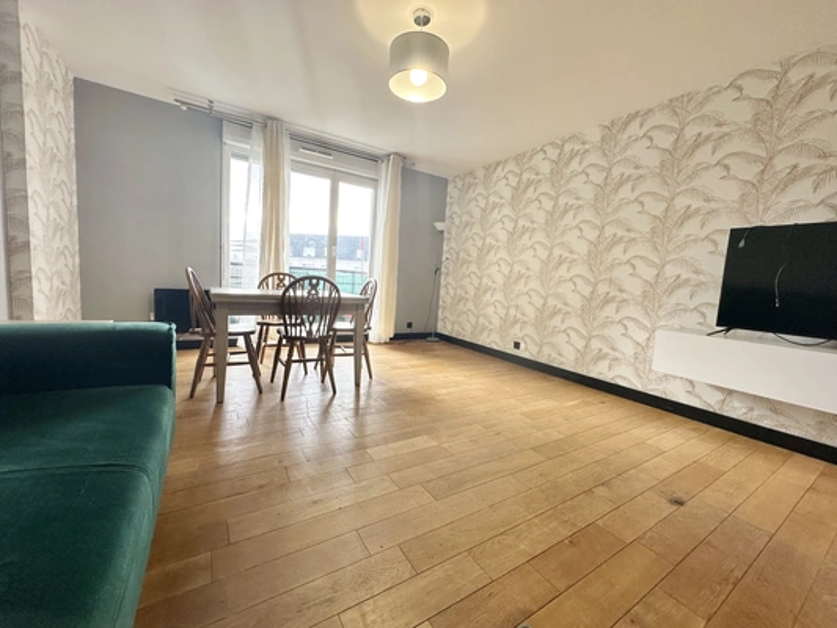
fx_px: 339
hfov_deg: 102.1
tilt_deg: -5.3
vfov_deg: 85.7
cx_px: 418
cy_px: 314
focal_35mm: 14
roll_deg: -3.5
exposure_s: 1/99
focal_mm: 2.22
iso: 80
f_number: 2.2
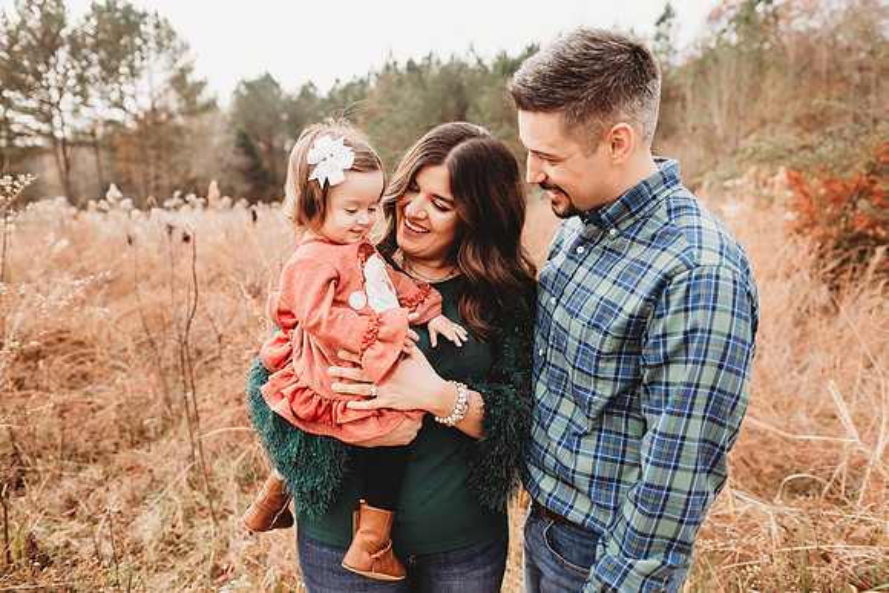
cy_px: 296
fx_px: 593
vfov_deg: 53.2
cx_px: 444
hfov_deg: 73.7
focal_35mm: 24
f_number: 2.5
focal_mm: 24
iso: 100
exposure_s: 1/800
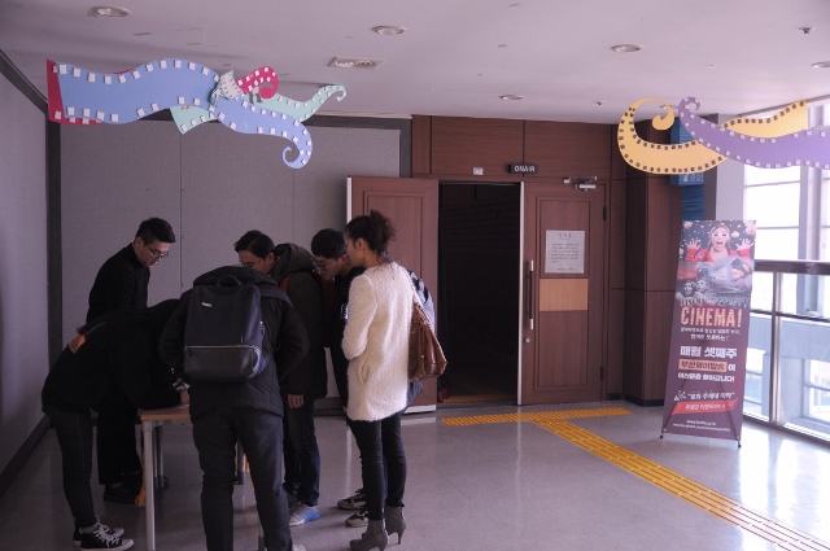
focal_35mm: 36
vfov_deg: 36.8
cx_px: 415
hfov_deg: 53.2
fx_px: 829
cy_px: 276
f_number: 2.8
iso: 500
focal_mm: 24
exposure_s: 1/60
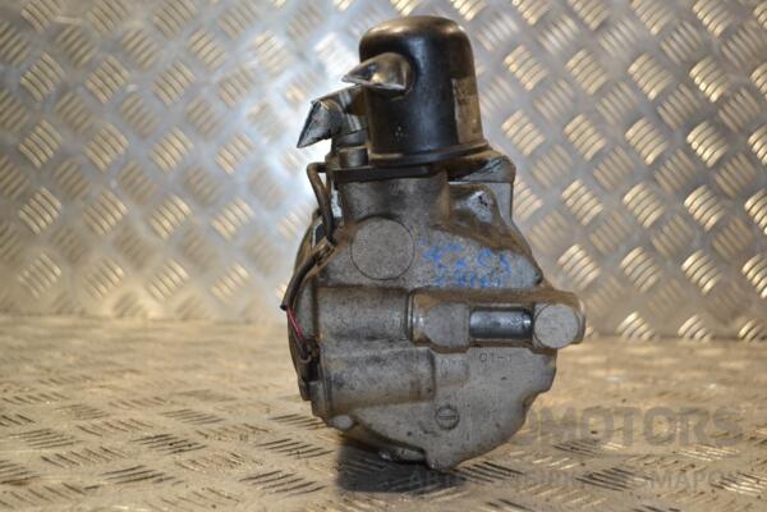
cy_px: 256
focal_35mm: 48
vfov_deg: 28.1
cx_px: 384
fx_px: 1023
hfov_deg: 41.1
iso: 400
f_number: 4.8
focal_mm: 32
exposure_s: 1/100
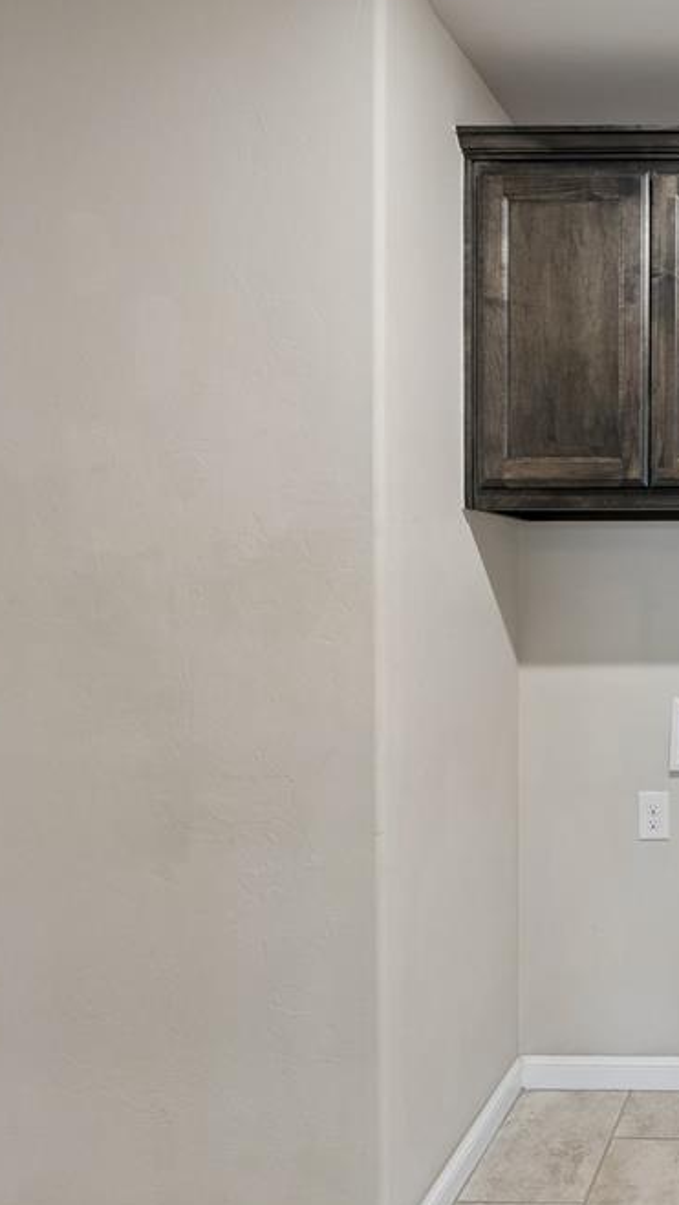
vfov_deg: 71.9
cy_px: 594
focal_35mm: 26
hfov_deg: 34.9
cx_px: 823
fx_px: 832
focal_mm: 16
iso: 200
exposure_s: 1/15
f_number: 8
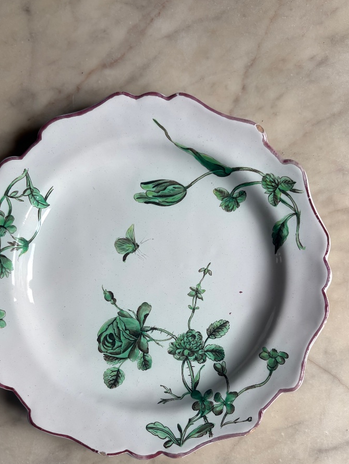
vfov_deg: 52.3
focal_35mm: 35
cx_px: 149
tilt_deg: -86.2
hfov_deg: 40.6
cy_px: 275
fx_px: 470
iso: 40
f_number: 1.6
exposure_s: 1/309
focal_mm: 5.96
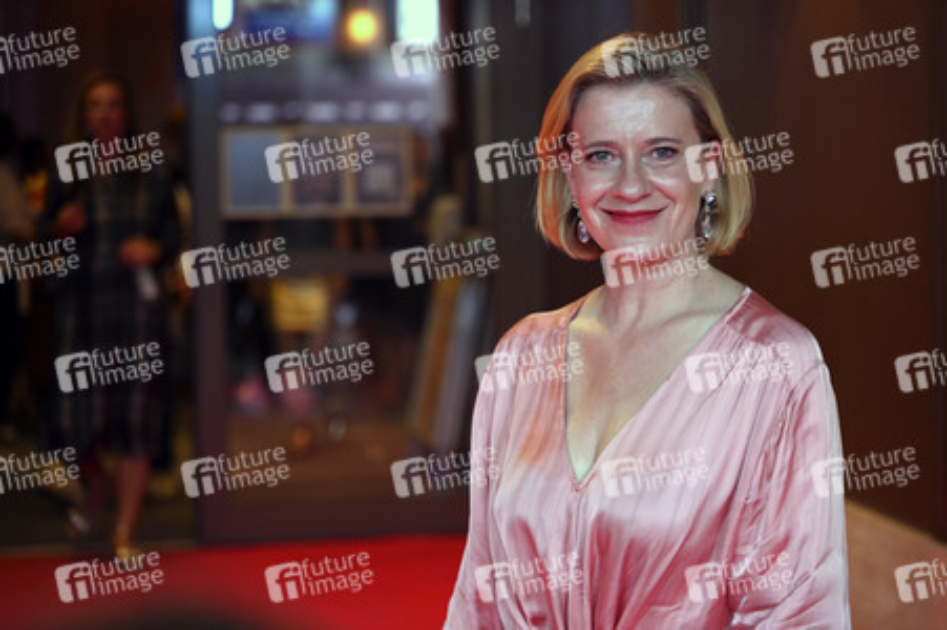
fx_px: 1971
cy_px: 315
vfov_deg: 18.2
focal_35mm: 75
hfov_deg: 27.0
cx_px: 474
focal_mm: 75
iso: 800
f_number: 2.8
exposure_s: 1/125
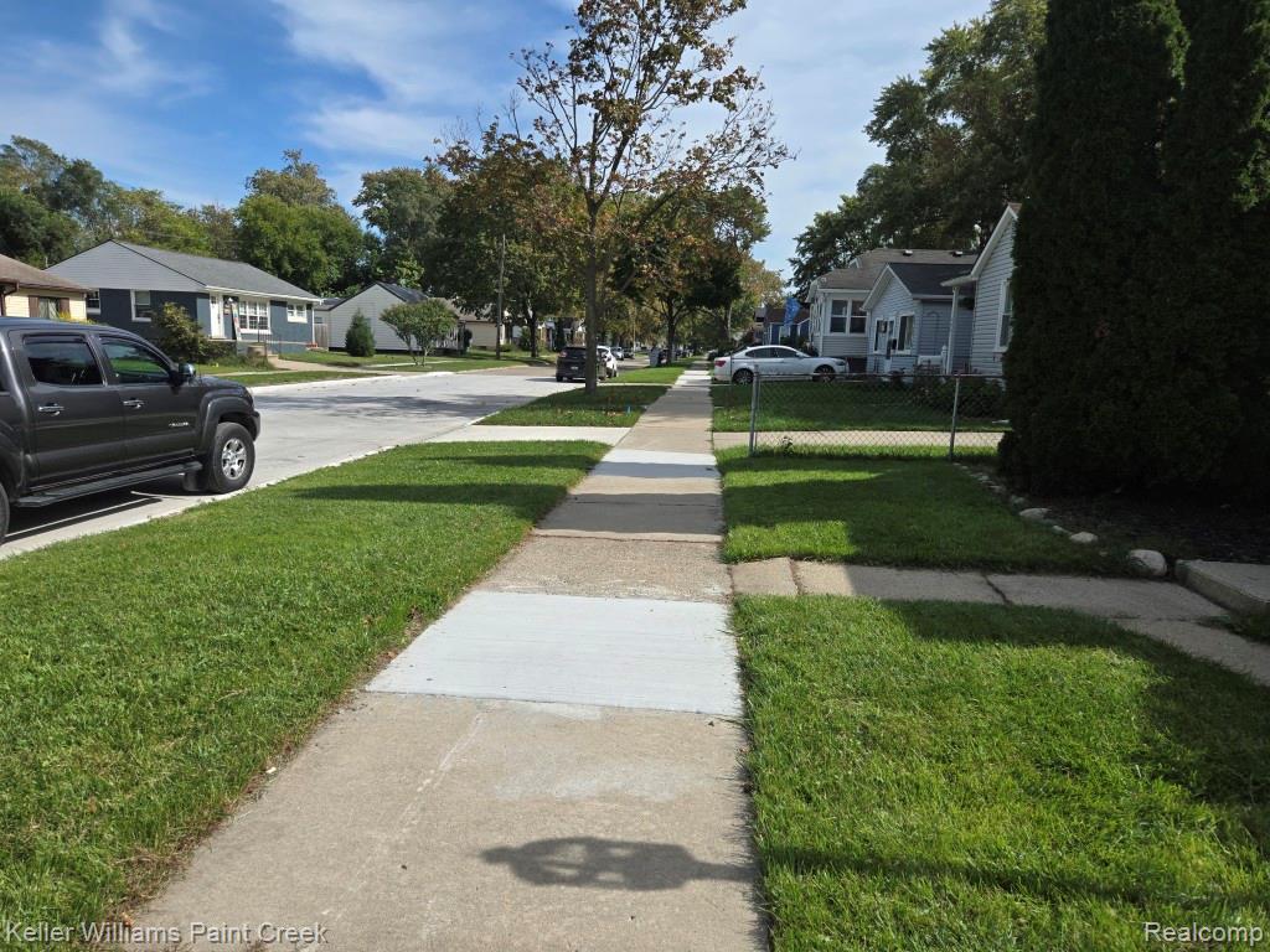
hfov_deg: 73.9
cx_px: 635
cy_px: 476
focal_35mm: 23
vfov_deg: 58.9
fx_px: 844
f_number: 1.8
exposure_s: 1/2921
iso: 32
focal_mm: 5.4
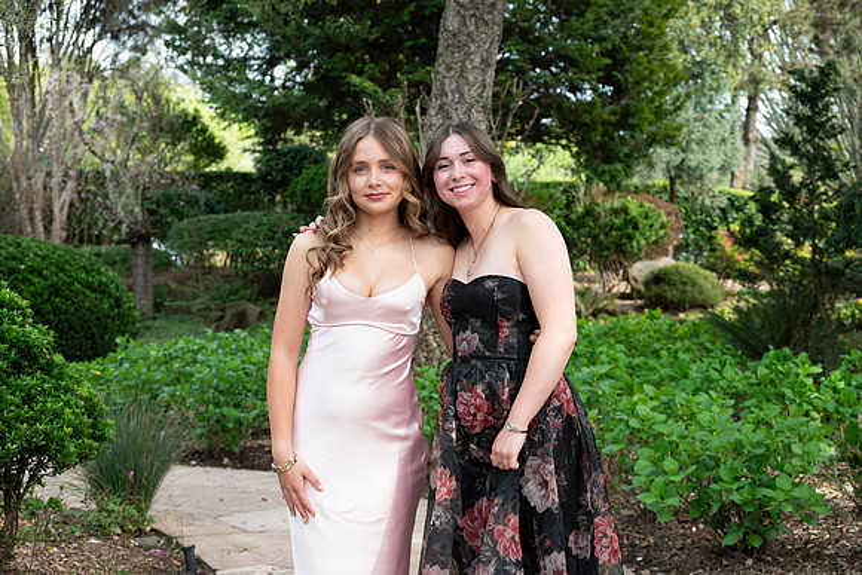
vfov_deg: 20.9
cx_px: 431
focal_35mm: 65
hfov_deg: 31.0
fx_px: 1557
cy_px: 288
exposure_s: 1/800
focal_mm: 65
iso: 1250
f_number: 7.1
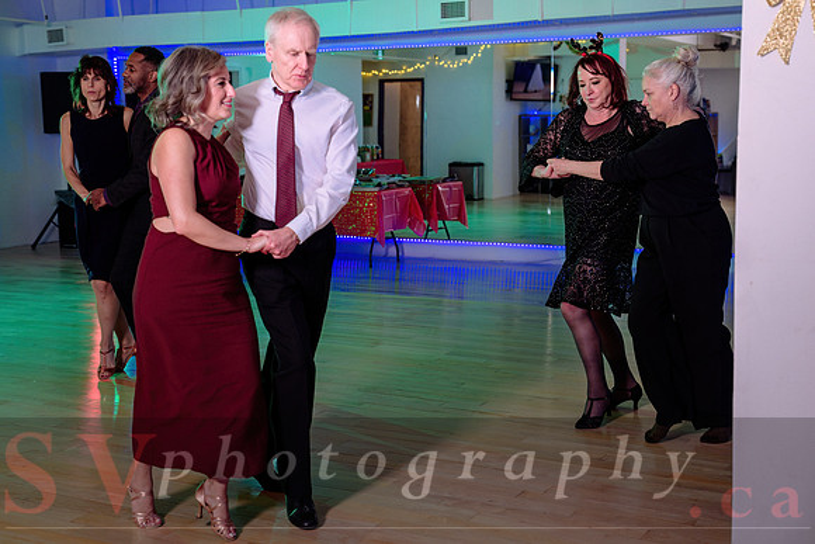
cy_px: 255
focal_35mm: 49
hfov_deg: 40.1
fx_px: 1116
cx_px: 362
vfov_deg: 27.4
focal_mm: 44
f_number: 2.8
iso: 500
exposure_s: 1/200
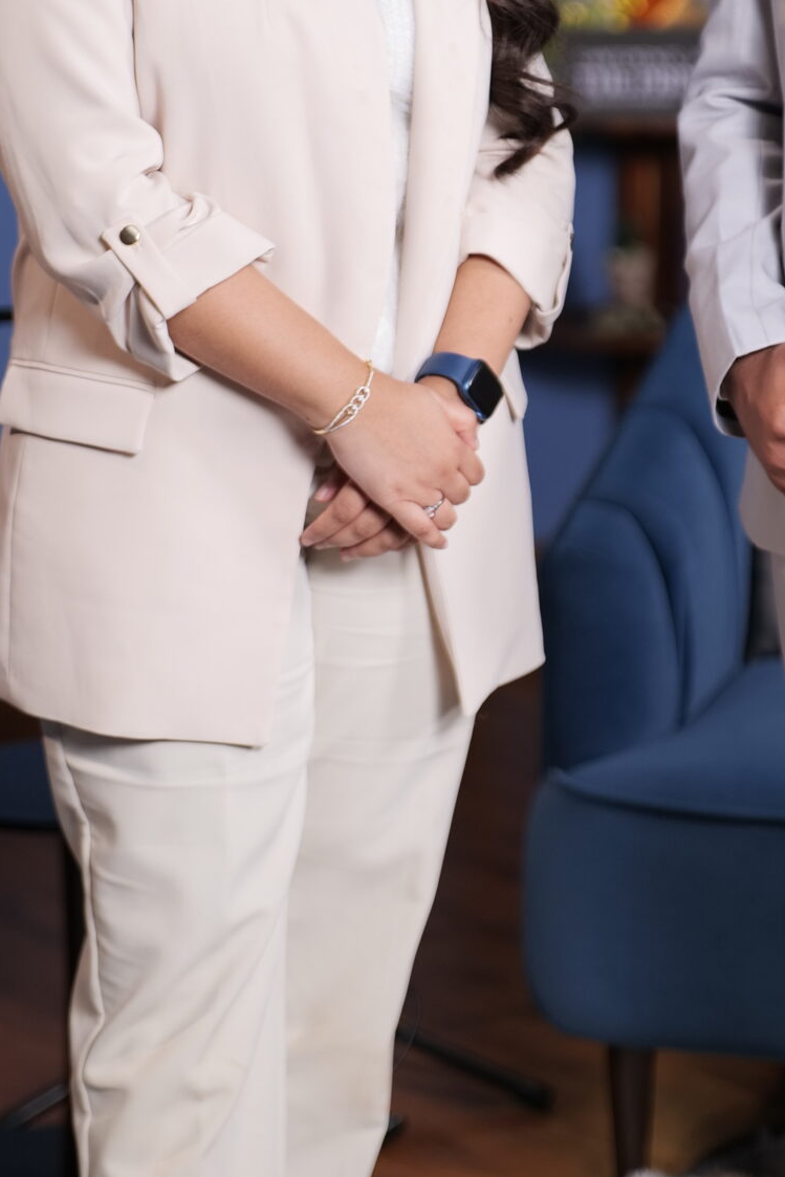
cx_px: 639
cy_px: 353
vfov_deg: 17.9
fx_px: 3727
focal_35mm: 114
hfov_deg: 12.0
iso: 400
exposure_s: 1/125
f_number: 1.4
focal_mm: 50
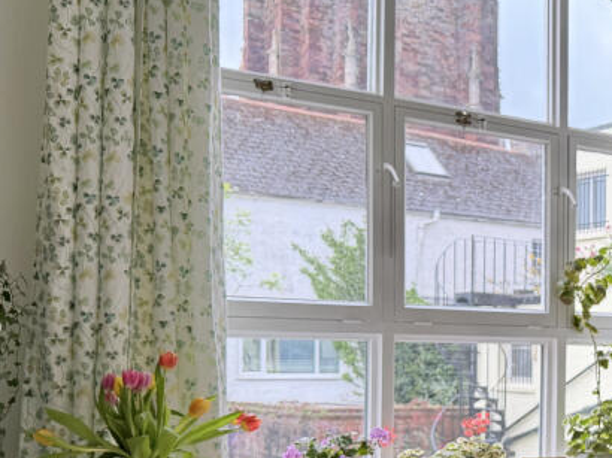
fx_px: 1060
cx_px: 716
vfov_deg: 24.0
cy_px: 366
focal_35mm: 60
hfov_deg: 28.4
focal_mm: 6.76
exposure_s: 1/224
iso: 160
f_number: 1.78
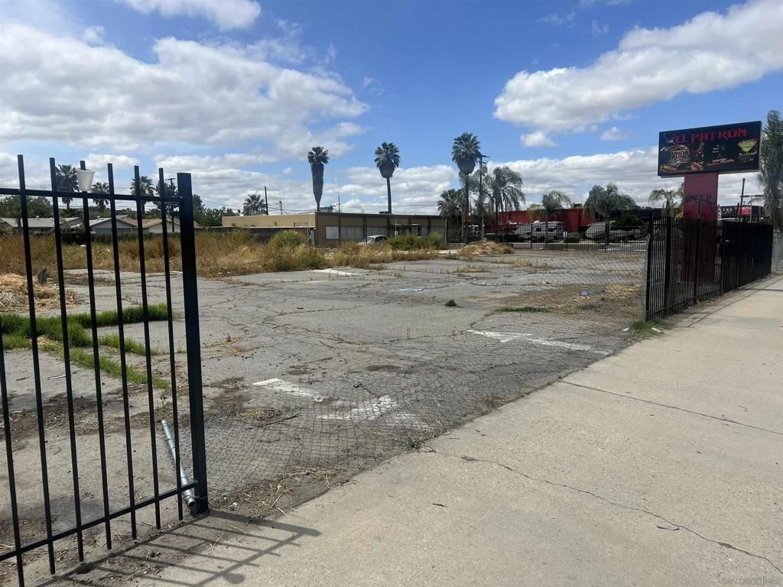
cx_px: 392
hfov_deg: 67.3
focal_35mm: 26
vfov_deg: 53.1
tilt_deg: -6.8
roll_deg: +1.2
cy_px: 294
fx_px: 588
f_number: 1.5
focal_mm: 5.7
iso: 50
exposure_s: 1/7463
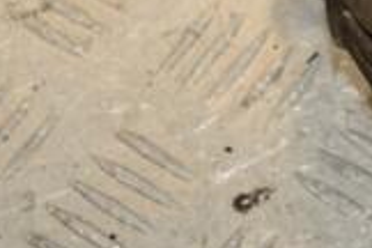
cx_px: 551
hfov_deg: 7.6
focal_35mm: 266
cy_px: -184
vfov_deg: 5.1
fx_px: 2748
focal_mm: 48
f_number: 8
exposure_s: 1/200
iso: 800
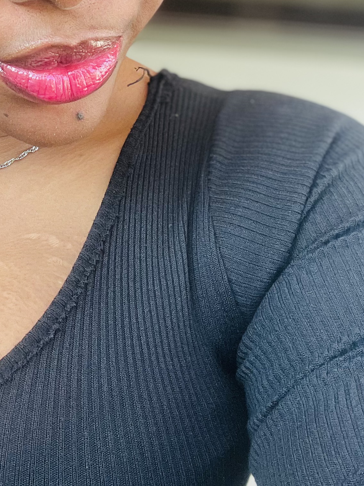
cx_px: 18
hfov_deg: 23.2
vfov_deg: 30.2
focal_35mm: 61
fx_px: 855
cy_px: 44
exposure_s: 1/121
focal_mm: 2.71
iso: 100
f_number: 2.2
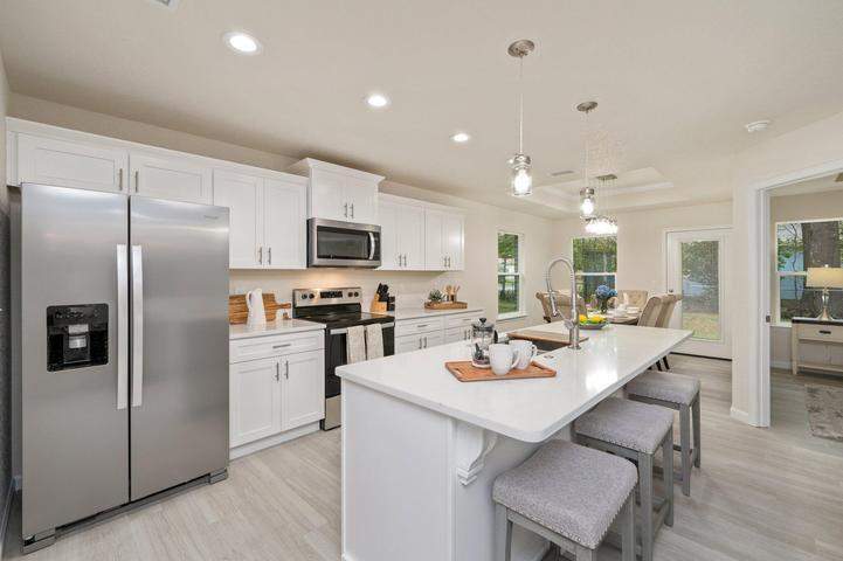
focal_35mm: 16
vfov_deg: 75.4
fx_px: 363
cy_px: 280
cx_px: 422
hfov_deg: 98.6
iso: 500
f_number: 8
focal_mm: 15.5
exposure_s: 1/30
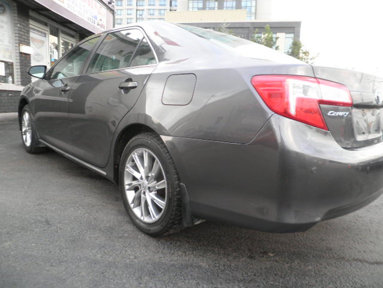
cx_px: 192
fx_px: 288
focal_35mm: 26
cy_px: 144
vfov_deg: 53.1
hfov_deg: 67.3
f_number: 2.6
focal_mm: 4.7
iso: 64
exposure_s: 1/40
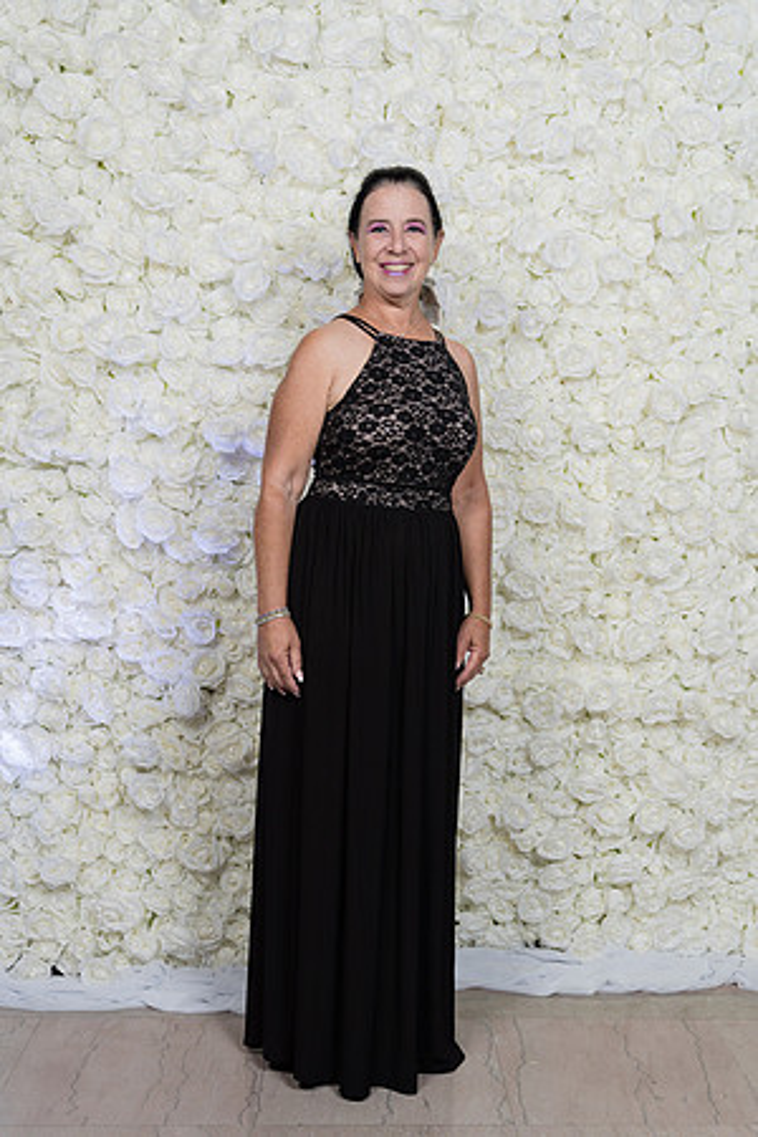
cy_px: 568
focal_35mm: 42
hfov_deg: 31.9
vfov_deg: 46.4
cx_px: 379
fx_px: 1326
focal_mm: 42
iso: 500
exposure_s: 1/200
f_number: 5.6
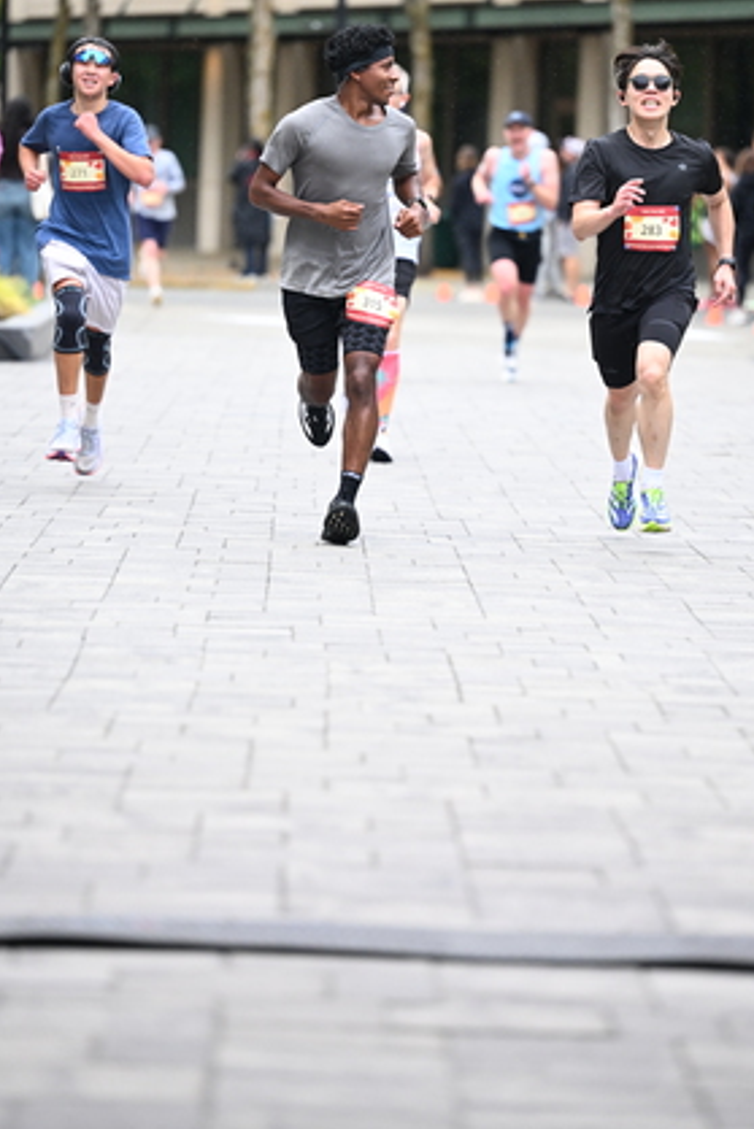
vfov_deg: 10.1
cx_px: 431
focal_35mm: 204
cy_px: 438
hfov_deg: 6.7
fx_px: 6403
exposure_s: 1/1600
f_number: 2.8
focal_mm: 155
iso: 1250
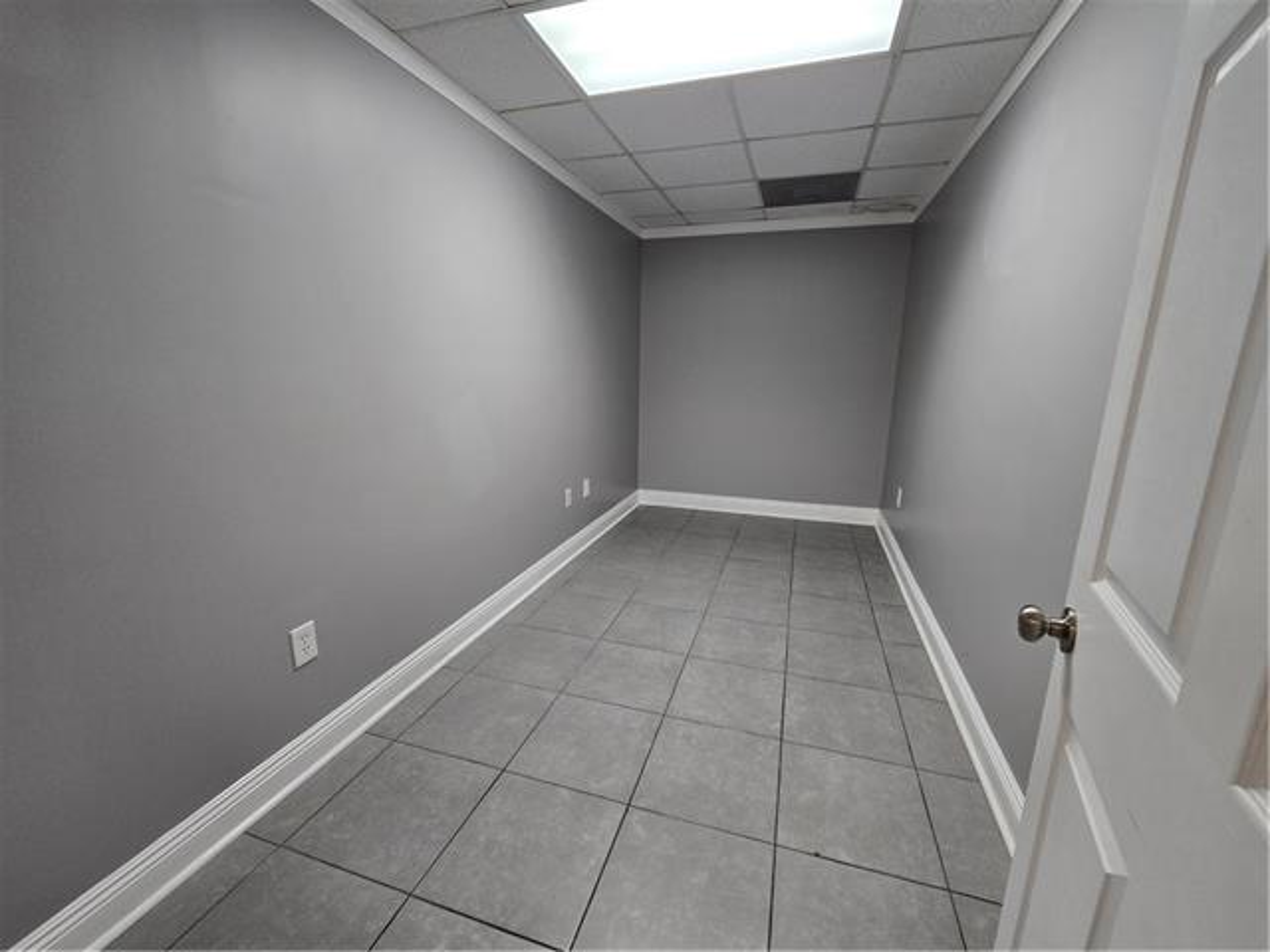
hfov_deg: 106.2
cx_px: 635
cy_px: 476
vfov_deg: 89.9
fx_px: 477
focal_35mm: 13
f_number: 2.2
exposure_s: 1/60
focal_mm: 2.2
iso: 80
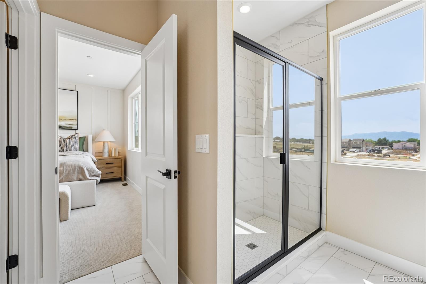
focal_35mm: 15
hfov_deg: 101.9
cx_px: 213
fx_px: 173
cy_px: 142
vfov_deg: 78.8
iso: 100
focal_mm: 14.6
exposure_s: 1/30
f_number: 8
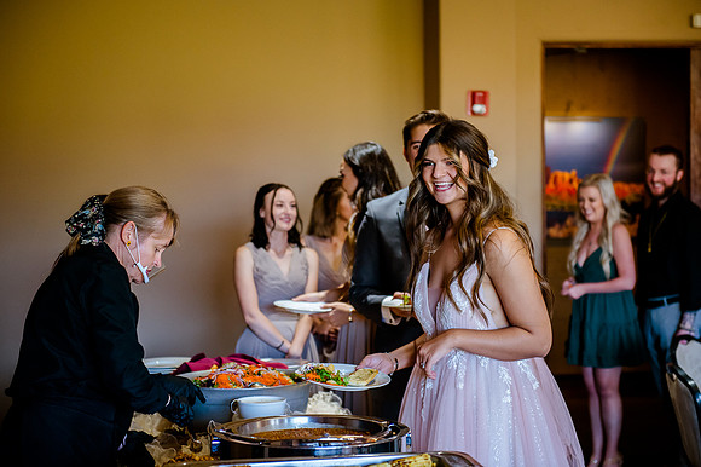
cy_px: 227
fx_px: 1398
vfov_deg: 18.9
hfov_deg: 28.1
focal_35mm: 72
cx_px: 341
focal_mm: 70
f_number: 2.8
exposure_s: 1/200
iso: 2500
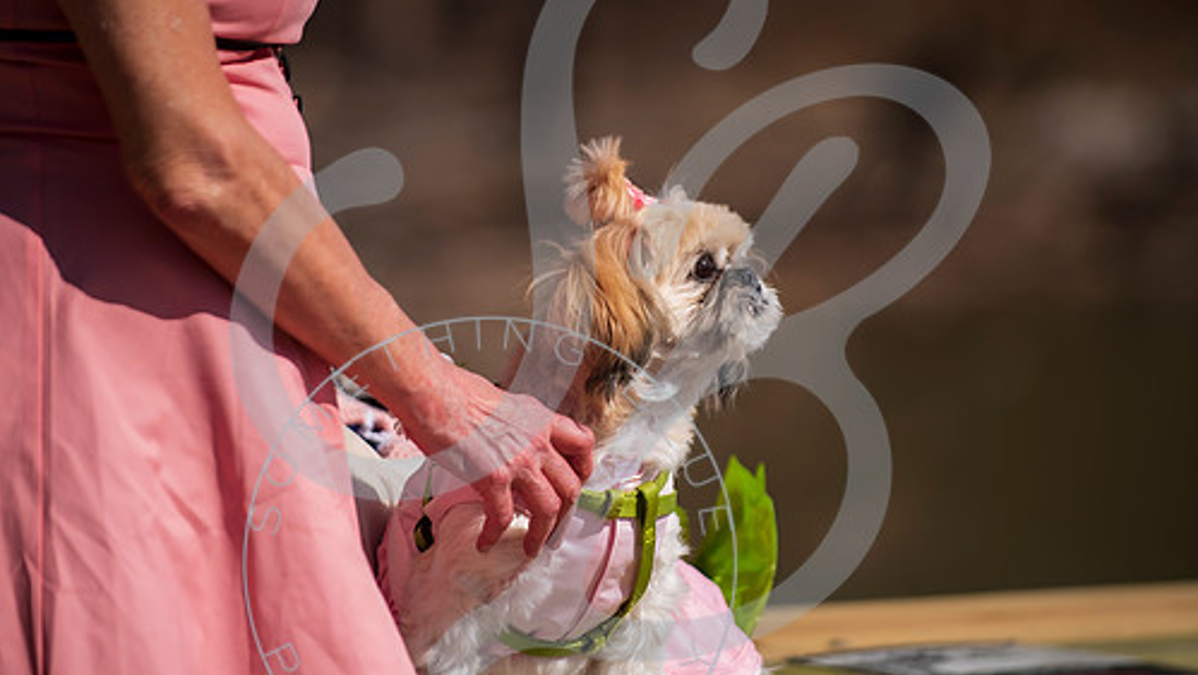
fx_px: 6768
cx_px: 610
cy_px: 362
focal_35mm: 213
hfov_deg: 10.1
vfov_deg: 5.7
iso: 100
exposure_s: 1/2000
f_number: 2.8
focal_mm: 175
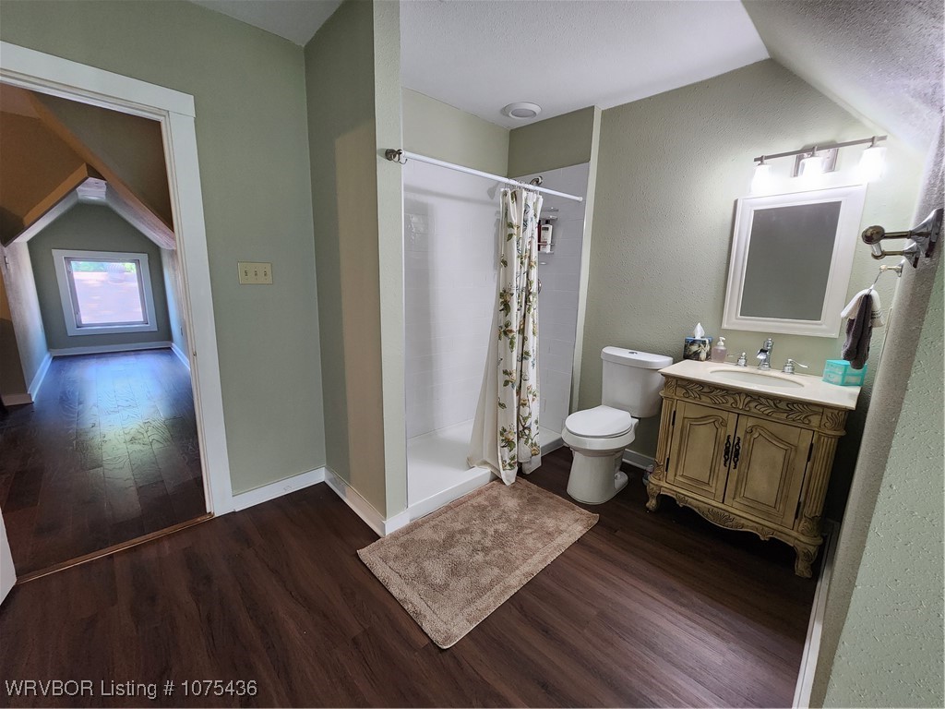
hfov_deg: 106.2
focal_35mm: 13
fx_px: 355
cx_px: 472
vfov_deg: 89.9
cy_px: 354
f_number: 2.2
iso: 320
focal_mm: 2.2
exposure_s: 1/60
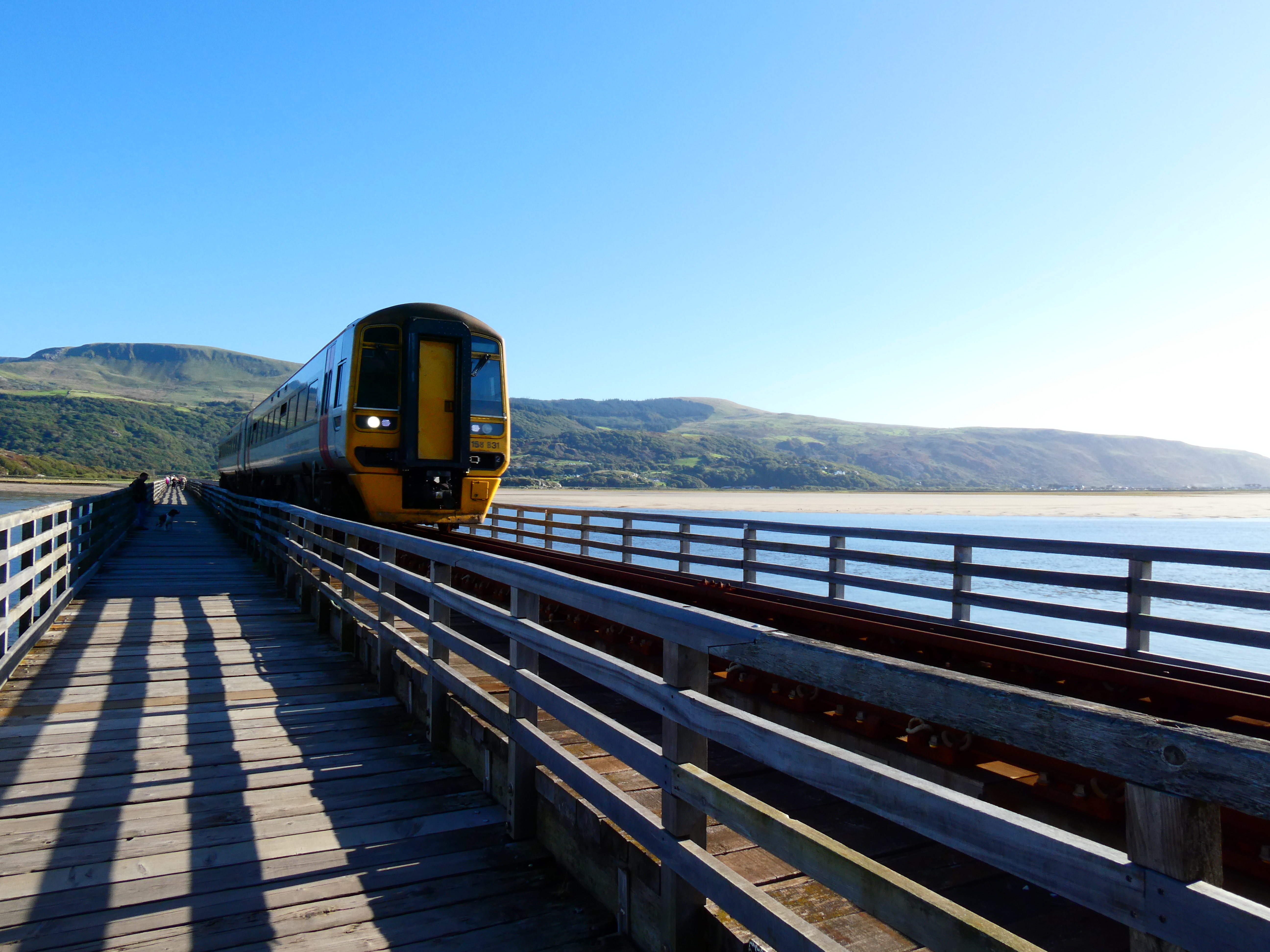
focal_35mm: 24
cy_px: 476
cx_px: 635
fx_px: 881
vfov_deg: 56.8
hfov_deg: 71.6
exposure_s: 1/250
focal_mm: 4.3
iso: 80
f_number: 5.4
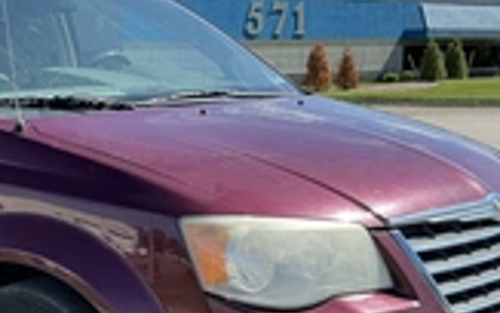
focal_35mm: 73
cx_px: 52
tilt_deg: -6.7
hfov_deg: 27.2
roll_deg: +0.3
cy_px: 233
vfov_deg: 17.8
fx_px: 995
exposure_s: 1/962
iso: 25
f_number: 1.8
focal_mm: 3
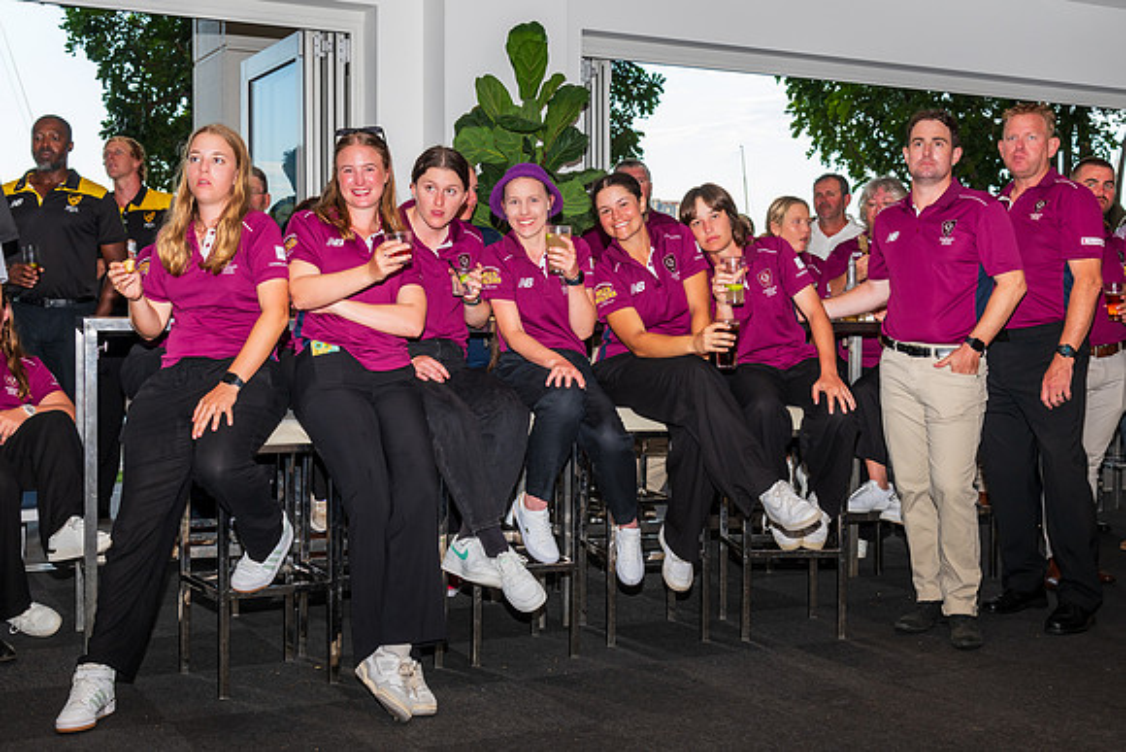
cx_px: 553
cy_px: 343
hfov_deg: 44.4
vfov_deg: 30.4
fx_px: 1380
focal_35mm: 44
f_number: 8
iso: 400
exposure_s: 1/60
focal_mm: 40
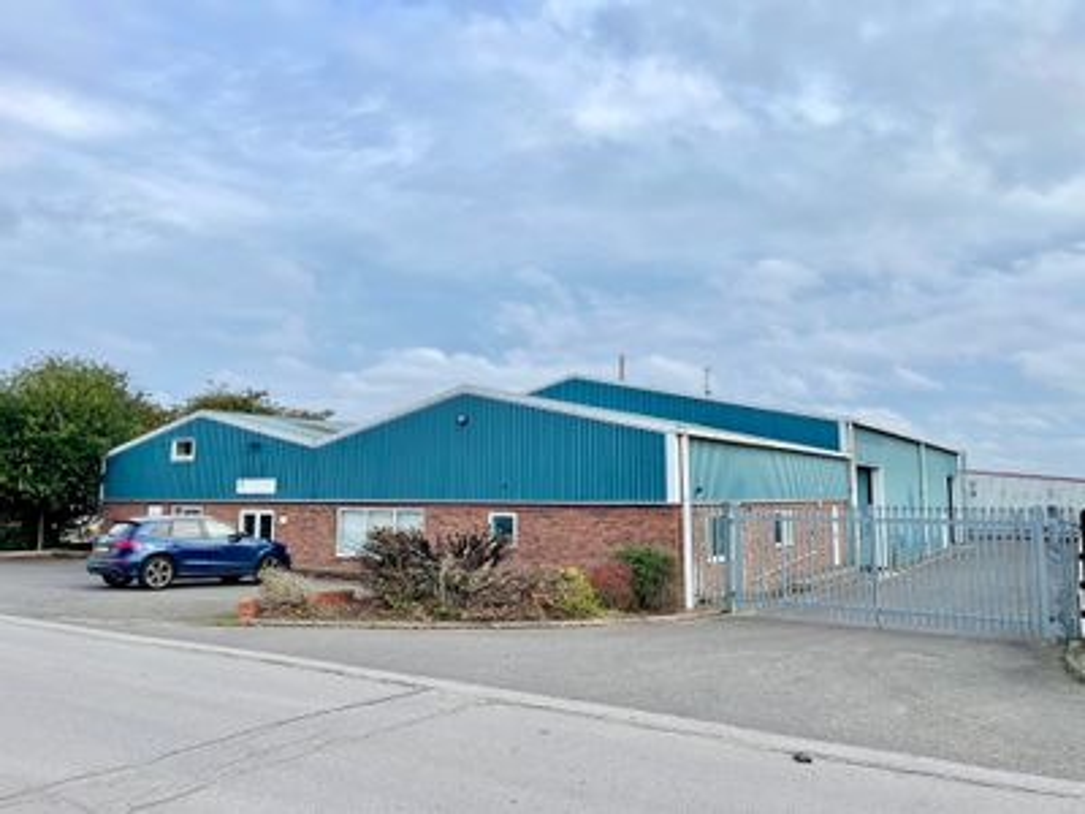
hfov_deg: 67.3
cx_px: 542
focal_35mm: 26
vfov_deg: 53.1
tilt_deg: +7.3
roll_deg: +0.1
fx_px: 815
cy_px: 407
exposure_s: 1/1490
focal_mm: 4.2
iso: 32
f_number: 1.6
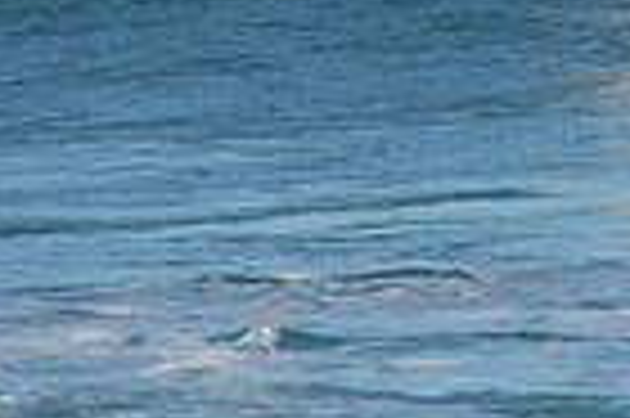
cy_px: -209
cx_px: 1076
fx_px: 43436
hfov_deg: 0.8
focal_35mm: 2485
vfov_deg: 0.6
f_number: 5.6
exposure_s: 1/1000
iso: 200
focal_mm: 400
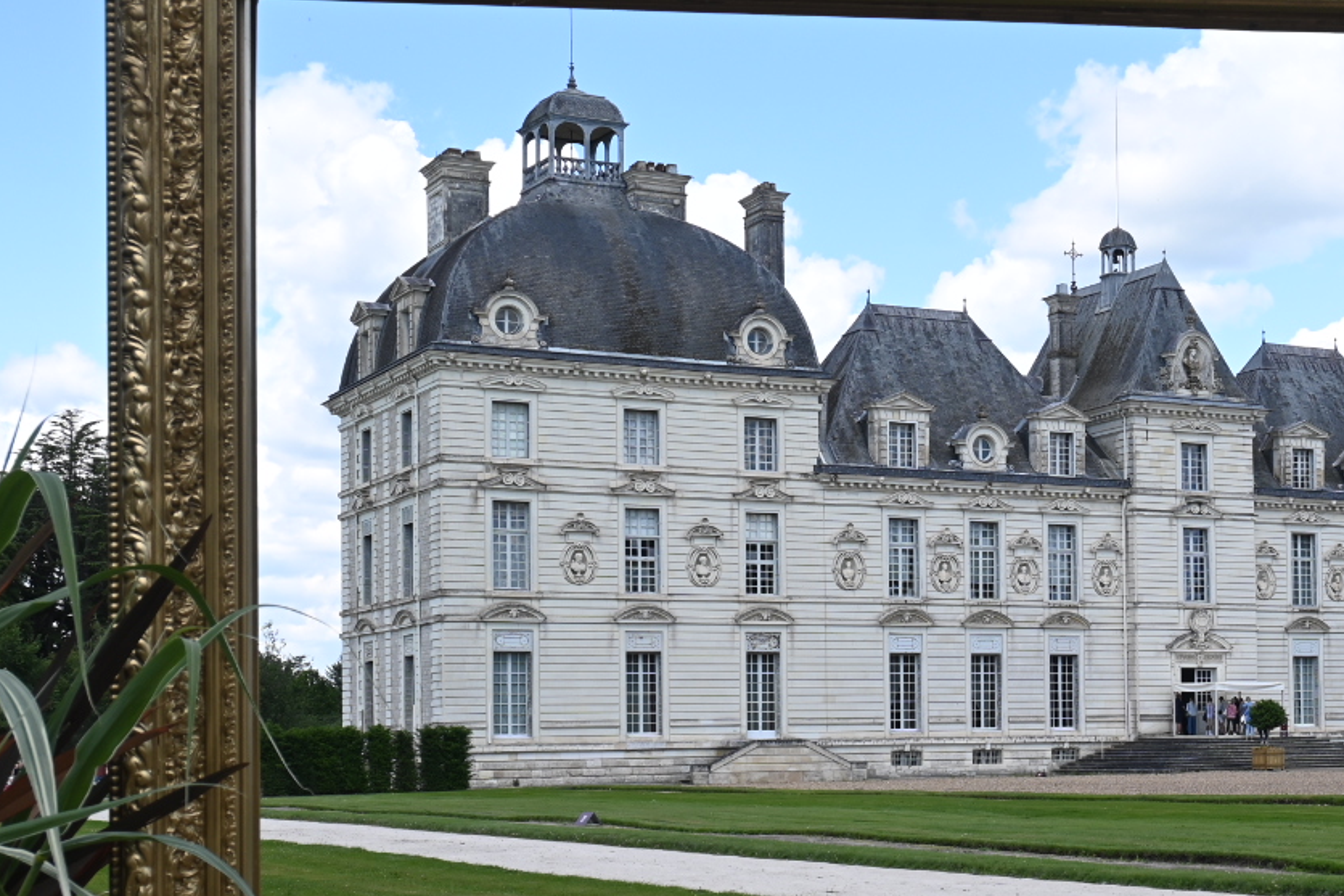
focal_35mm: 62
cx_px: 1137
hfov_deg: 31.1
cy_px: 660
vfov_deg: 21.6
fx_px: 2332
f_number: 6.3
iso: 100
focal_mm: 21.5
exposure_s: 1/250
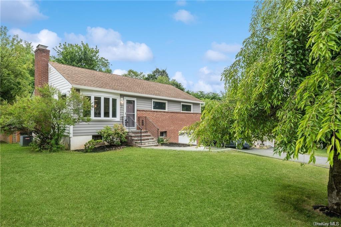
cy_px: 114
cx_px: 170
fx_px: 180
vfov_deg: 64.5
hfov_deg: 87.0
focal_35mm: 19
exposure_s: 1/250
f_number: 8
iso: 200
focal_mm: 19
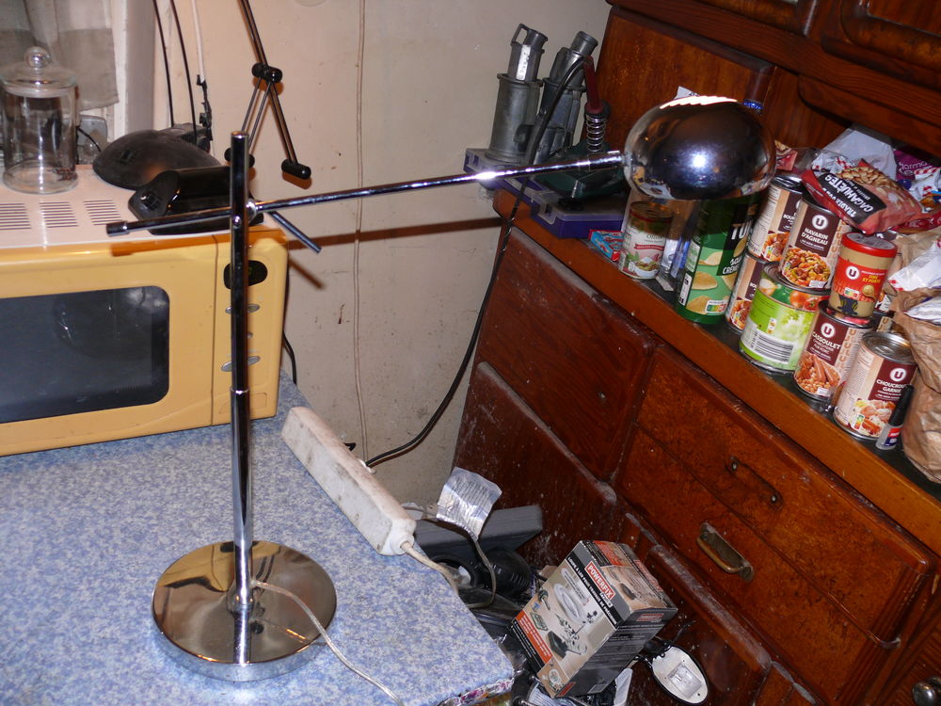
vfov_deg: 40.7
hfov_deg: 52.6
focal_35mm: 35
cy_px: 353
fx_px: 951
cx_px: 470
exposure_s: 1/30
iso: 100
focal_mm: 7.4
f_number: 2.8
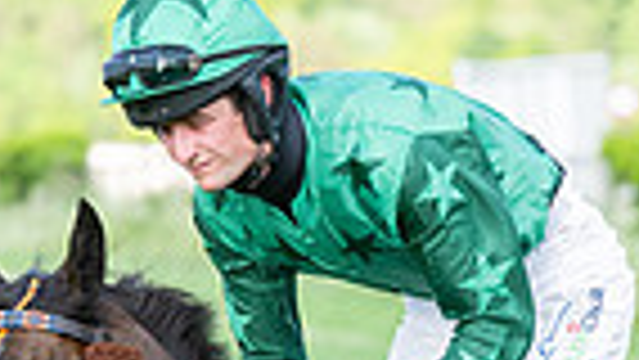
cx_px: 284
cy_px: 637
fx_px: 12713
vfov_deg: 1.6
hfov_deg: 2.9
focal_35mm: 750
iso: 400
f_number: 4
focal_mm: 125
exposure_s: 1/1250
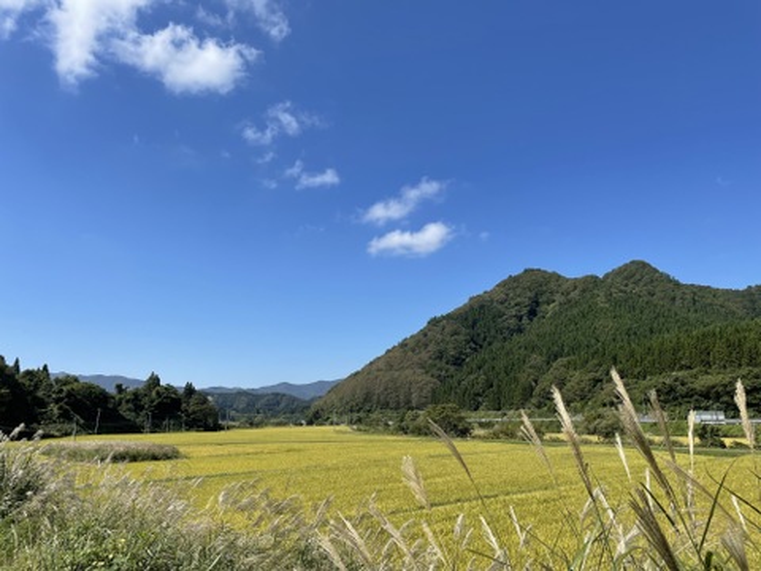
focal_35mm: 26
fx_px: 572
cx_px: 380
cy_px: 286
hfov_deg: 67.3
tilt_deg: +12.8
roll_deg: +0.8
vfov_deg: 53.1
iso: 32
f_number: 1.6
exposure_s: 1/3401
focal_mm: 4.2
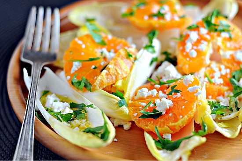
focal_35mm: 75
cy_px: 80
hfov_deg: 27.0
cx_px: 121
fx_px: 503
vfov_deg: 18.1
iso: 200
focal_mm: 50
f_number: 2.8
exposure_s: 1/125
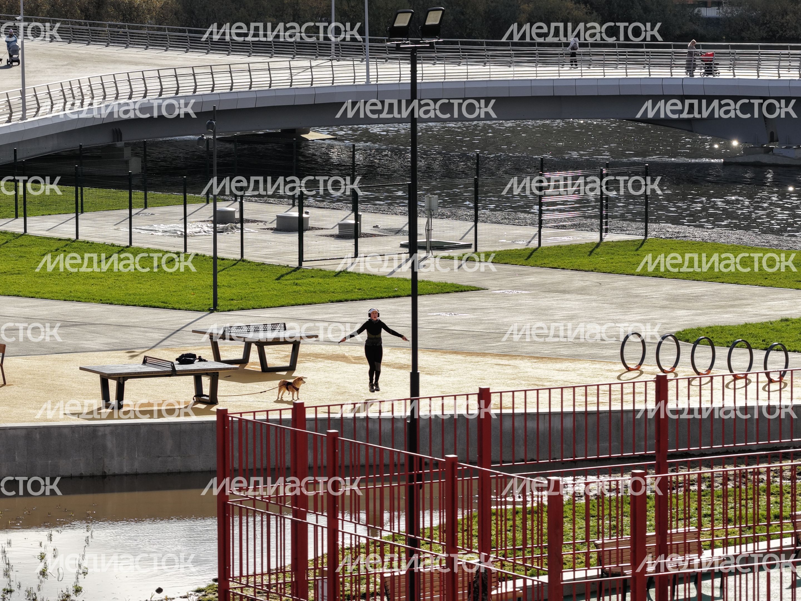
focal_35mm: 168
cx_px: 400
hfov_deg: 11.8
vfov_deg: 8.8
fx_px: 3887
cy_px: 300
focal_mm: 40
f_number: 2.8
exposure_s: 1/100
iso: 100
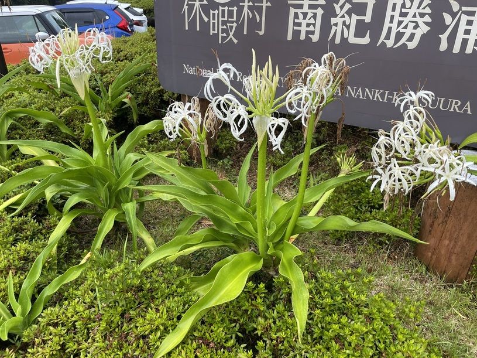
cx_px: 238
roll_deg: -0.9
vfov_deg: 53.1
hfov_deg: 67.3
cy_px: 179
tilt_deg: -27.6
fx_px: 358
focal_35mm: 26
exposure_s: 1/121
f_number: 1.6
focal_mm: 4.2
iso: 80
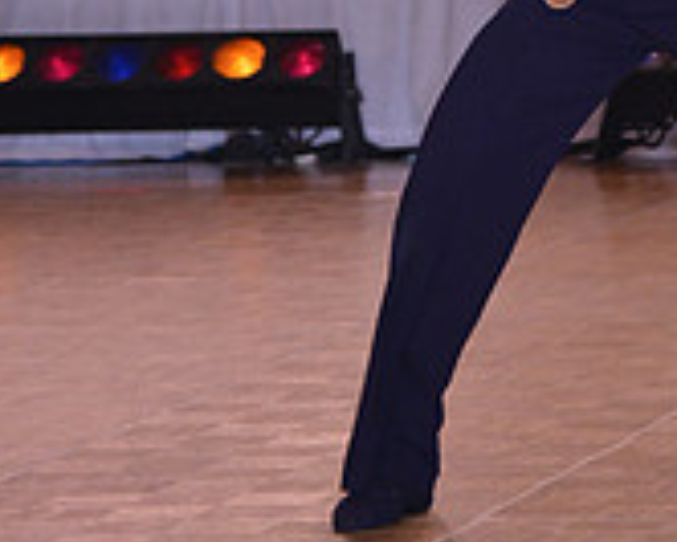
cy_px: -326
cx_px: 496
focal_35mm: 394
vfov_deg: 3.9
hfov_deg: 4.9
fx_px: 7899
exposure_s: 1/250
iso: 1250
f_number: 4.5
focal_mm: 120
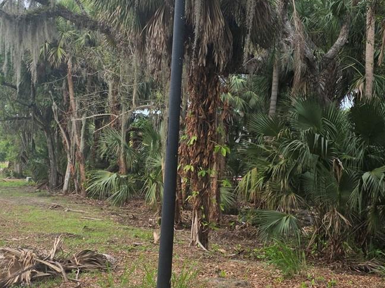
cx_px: 219
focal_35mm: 57
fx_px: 634
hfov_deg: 33.7
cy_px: 154
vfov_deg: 25.6
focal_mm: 6.3
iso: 80
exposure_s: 1/180
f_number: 1.7
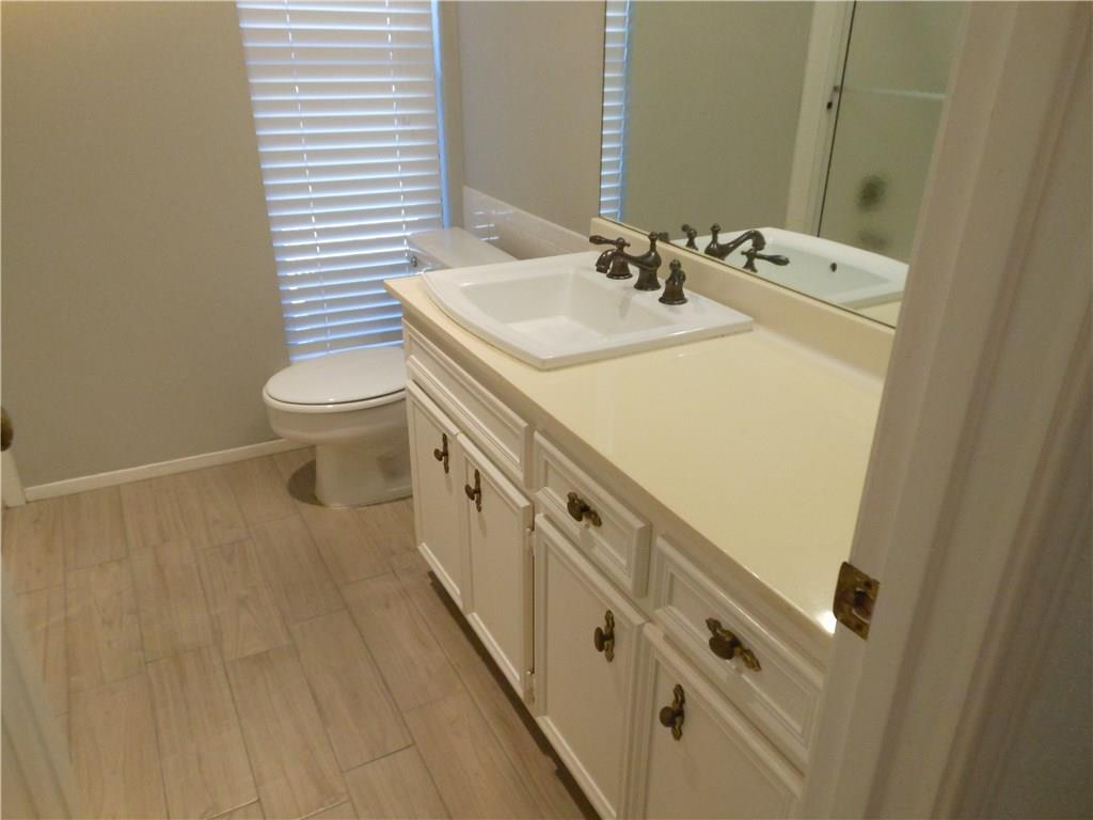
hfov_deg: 69.4
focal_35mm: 25
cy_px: 410
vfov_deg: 54.9
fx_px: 789
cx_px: 546
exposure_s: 1/100
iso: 400
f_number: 3.2
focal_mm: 4.5
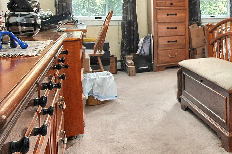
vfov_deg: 35.3
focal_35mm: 35
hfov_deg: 40.7
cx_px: 269
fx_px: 225
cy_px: 12
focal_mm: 10
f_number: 22
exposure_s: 1/8
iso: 400
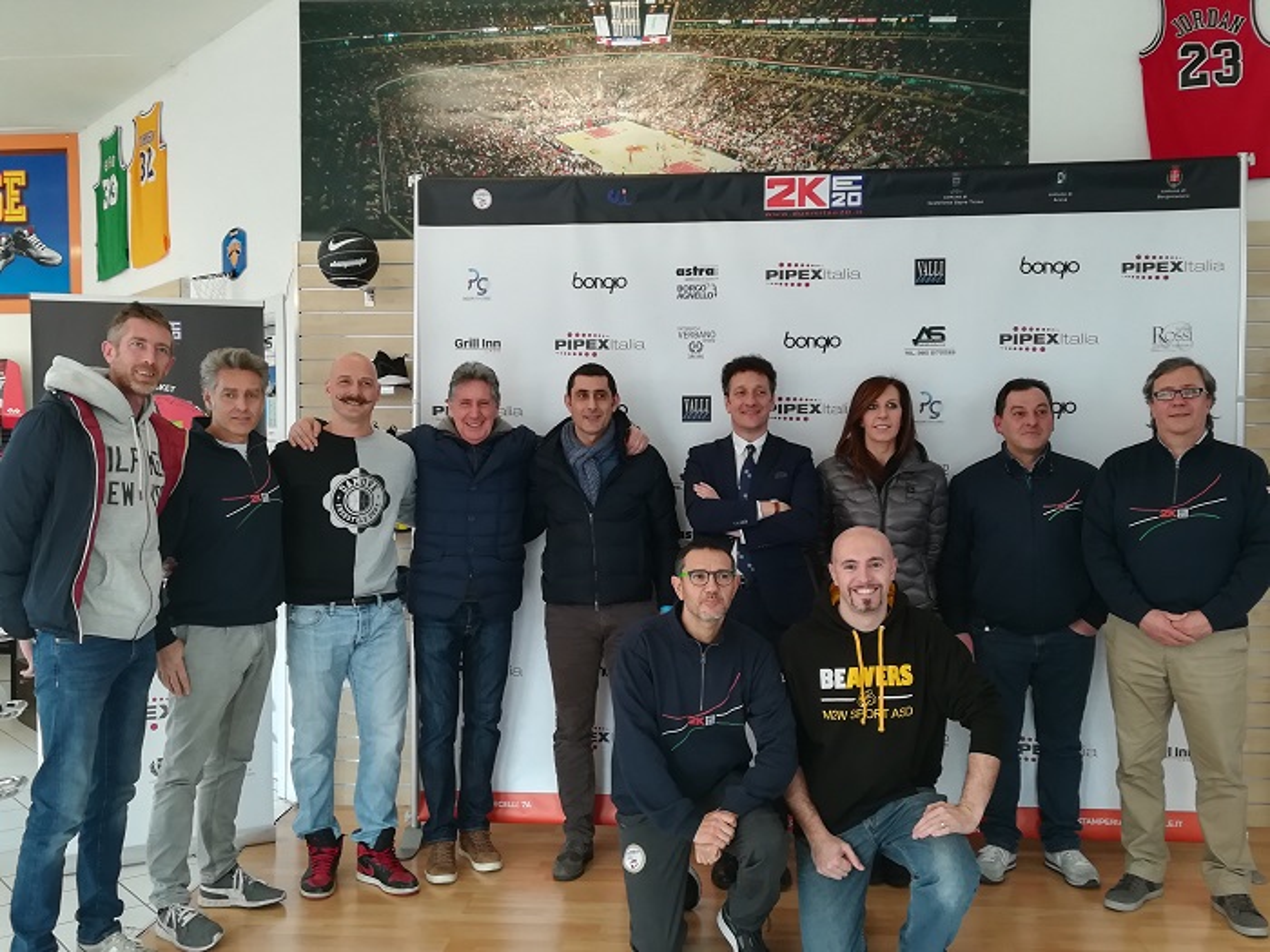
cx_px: 635
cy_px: 476
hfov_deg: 58.4
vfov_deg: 45.4
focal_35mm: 31
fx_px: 1137
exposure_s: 1/33.3
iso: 160
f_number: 2.2
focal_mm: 3.83
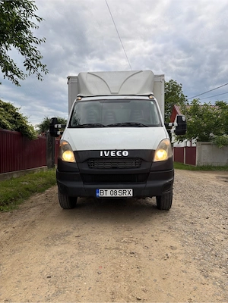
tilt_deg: -1.6
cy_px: 152
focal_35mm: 26
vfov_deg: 67.3
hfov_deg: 53.1
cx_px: 114
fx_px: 228
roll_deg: -2.0
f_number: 1.6
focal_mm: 5.96
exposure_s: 1/615
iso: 50
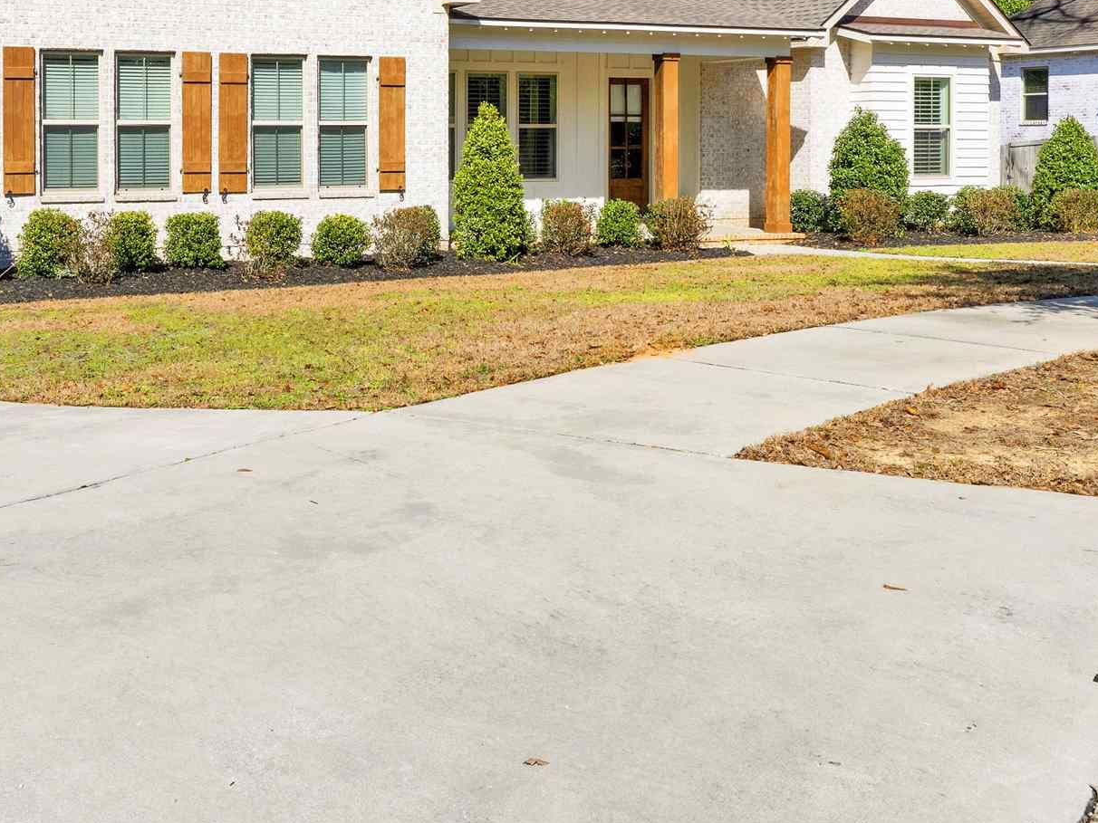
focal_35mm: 40
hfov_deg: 45.5
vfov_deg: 34.4
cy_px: 131
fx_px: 1276
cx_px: 325
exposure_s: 1/800
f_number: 11
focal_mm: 16.5
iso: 400
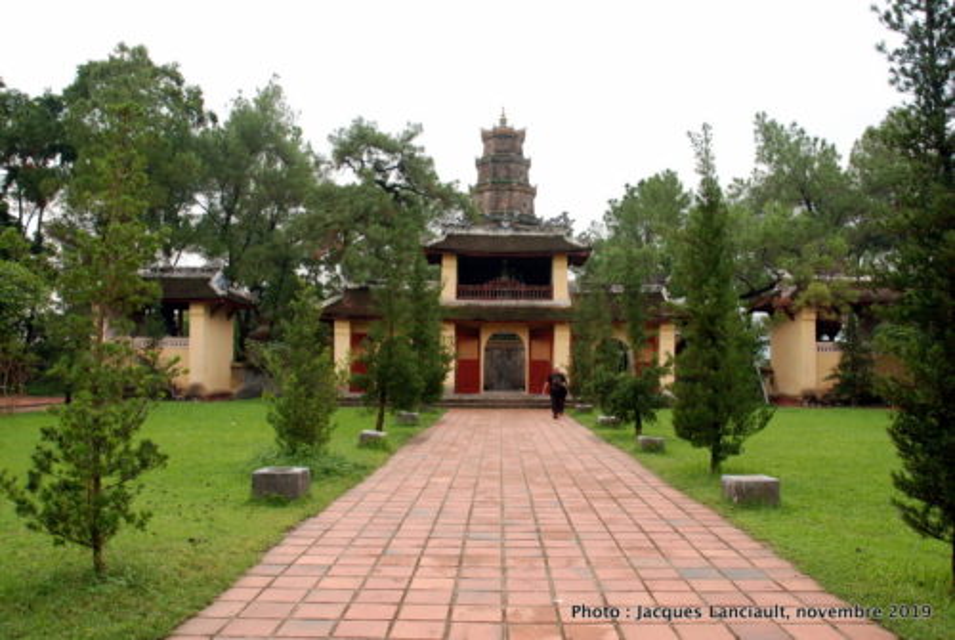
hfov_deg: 67.3
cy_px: 320
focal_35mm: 27
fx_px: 717
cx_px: 478
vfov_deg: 48.1
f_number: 10
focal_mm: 18
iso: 200
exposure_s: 1/125
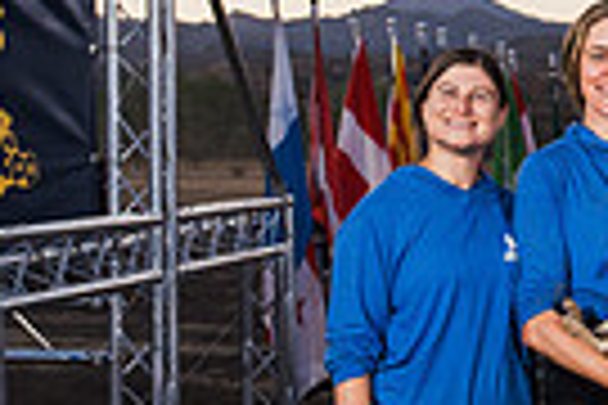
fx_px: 2618
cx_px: 802
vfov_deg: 8.9
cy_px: 205
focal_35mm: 155
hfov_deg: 12.8
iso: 400
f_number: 3.5
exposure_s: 1/160
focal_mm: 35
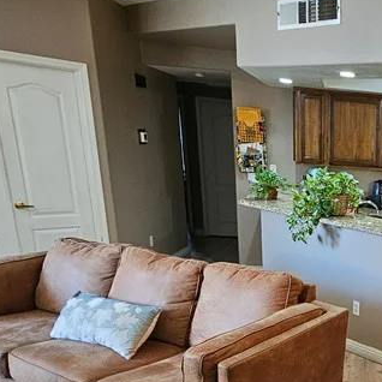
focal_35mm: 37
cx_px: 436
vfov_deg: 42.4
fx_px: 462
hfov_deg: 36.7
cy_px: 318
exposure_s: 1/40
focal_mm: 2.2
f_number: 2.2
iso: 320
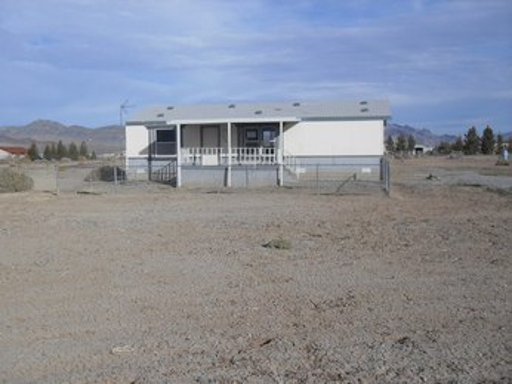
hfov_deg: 50.1
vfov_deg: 38.7
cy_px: 192
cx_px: 256
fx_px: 548
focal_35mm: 37
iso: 80
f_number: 8.9
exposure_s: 1/250
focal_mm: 6.3
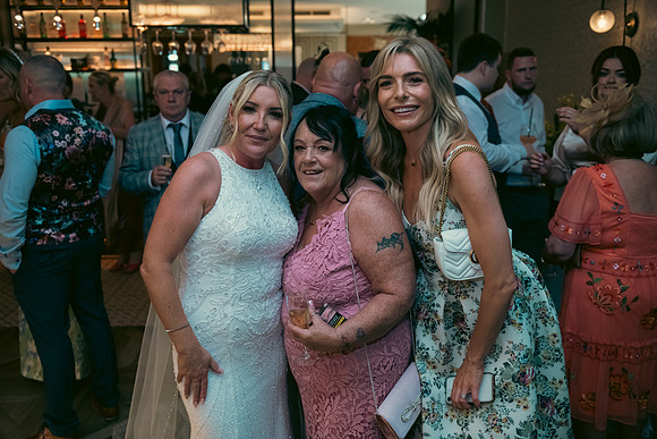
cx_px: 328
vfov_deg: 41.1
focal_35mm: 32
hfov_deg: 58.7
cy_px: 220
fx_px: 584
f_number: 3.5
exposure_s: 1/160
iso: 800
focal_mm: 32
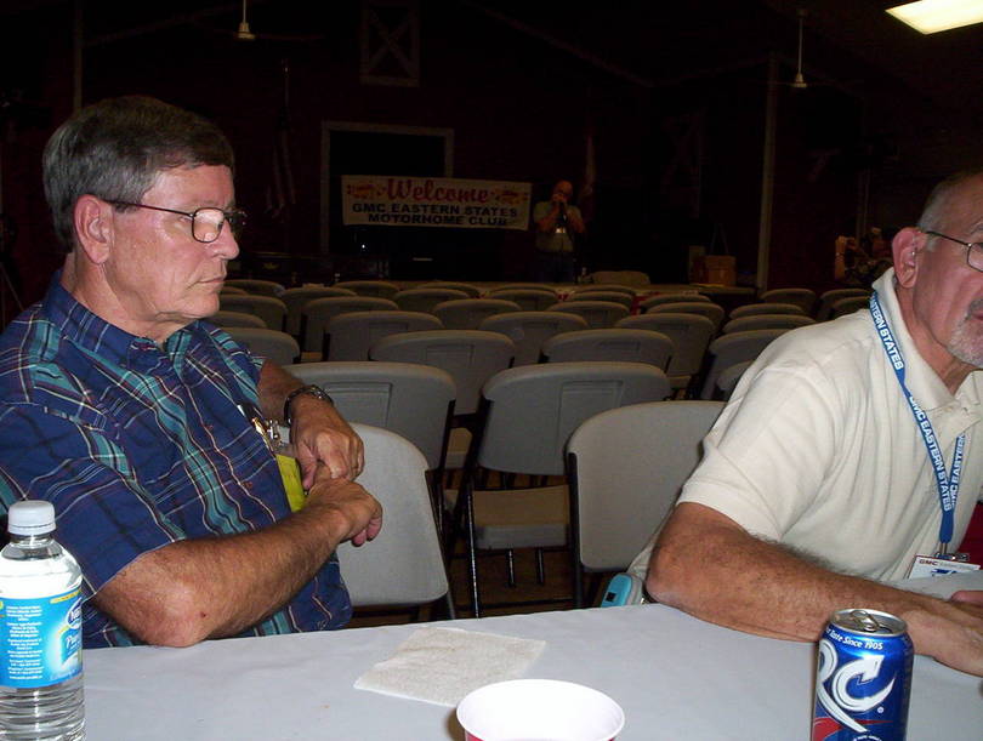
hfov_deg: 48.9
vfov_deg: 37.8
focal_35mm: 38
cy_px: 370
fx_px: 1081
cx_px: 492
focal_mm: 4.99
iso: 140
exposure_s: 1/60
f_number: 4.5
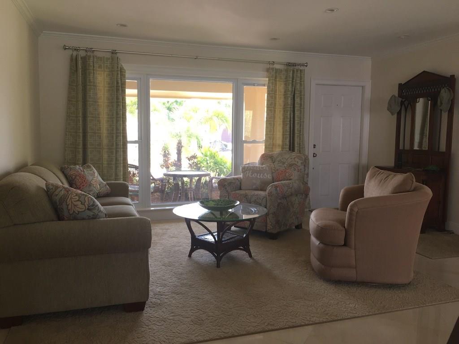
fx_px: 385
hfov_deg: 61.7
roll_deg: -2.1
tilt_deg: -5.6
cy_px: 172
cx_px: 230
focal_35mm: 29
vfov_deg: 48.2
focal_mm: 4.15
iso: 40
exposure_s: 1/60
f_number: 2.2
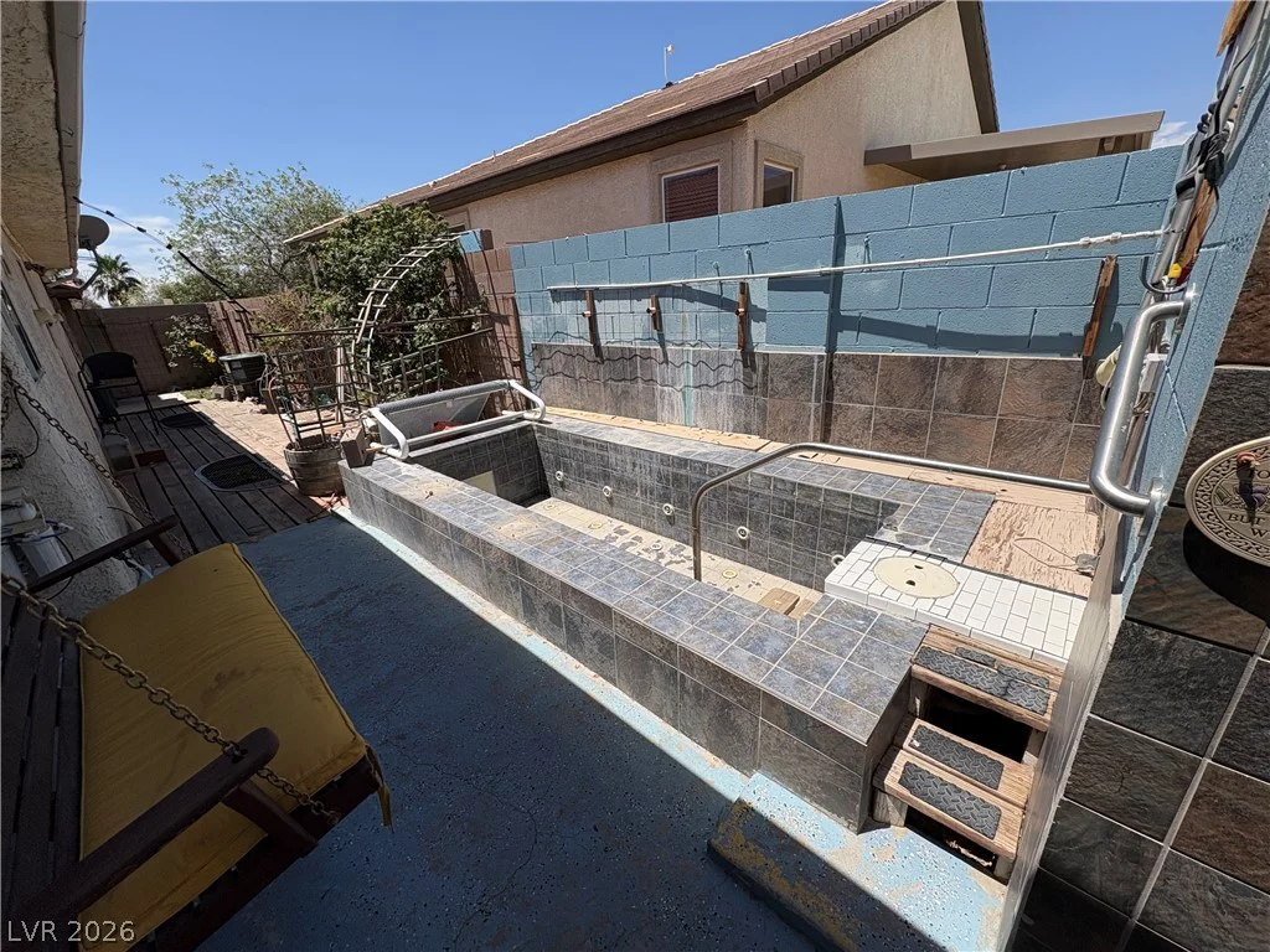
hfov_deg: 102.1
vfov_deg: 85.7
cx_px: 635
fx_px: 514
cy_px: 476
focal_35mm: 14
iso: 50
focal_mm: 2.22
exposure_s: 1/2770
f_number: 2.2
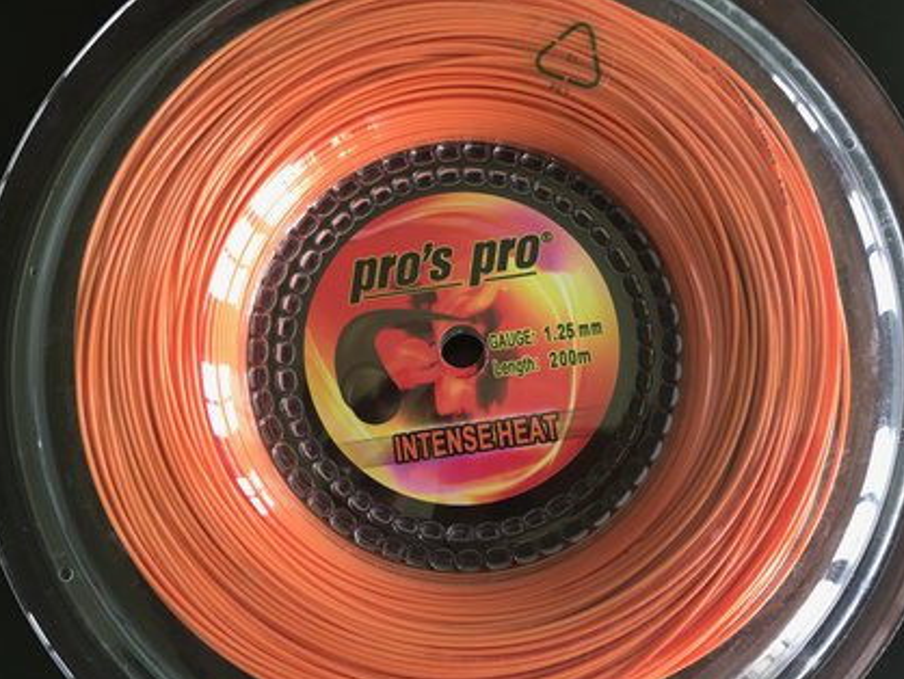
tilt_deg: -83.9
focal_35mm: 29
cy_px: 349
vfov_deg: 48.3
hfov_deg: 61.6
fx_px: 758
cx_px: 460
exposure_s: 1/50
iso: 32
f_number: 1.8
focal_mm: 3.99
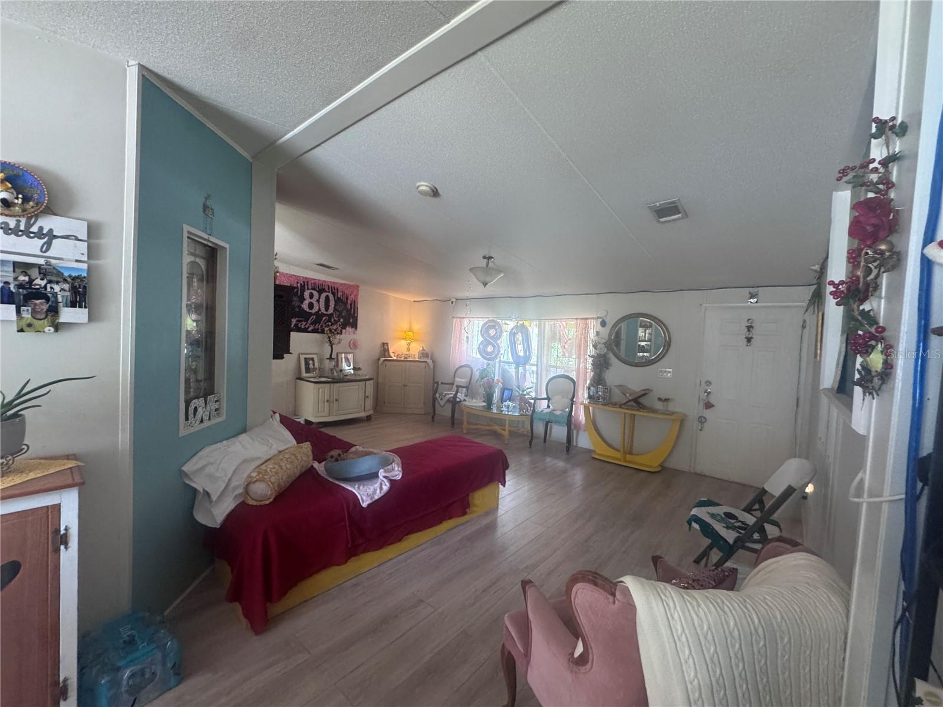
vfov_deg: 85.7
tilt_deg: -1.4
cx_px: 472
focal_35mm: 14
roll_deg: -2.7
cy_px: 354
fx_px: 381
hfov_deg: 102.1
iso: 320
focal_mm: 2.22
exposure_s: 1/60
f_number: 2.2
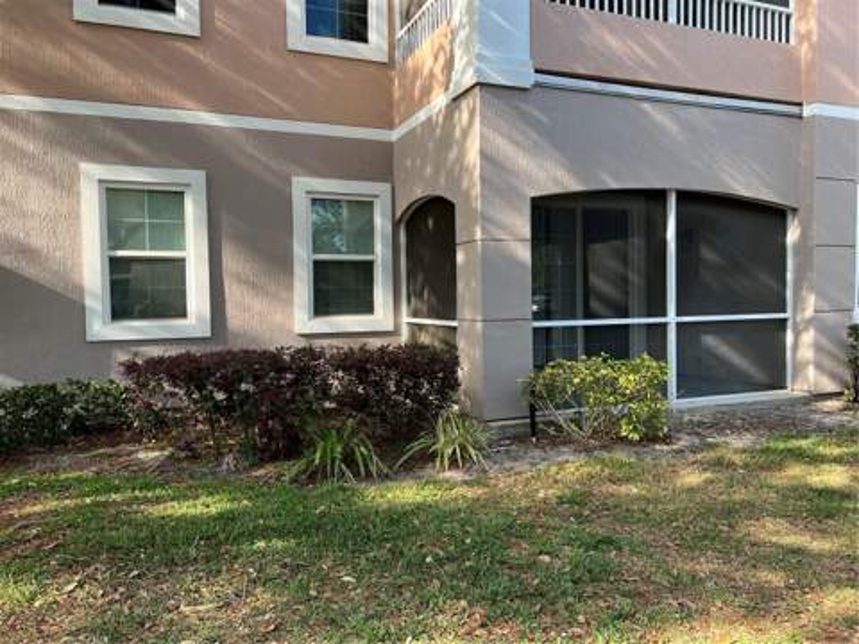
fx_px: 645
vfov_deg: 53.1
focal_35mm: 26
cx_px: 430
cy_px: 322
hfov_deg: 67.3
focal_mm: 5.7
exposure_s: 1/497
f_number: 1.5
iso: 50
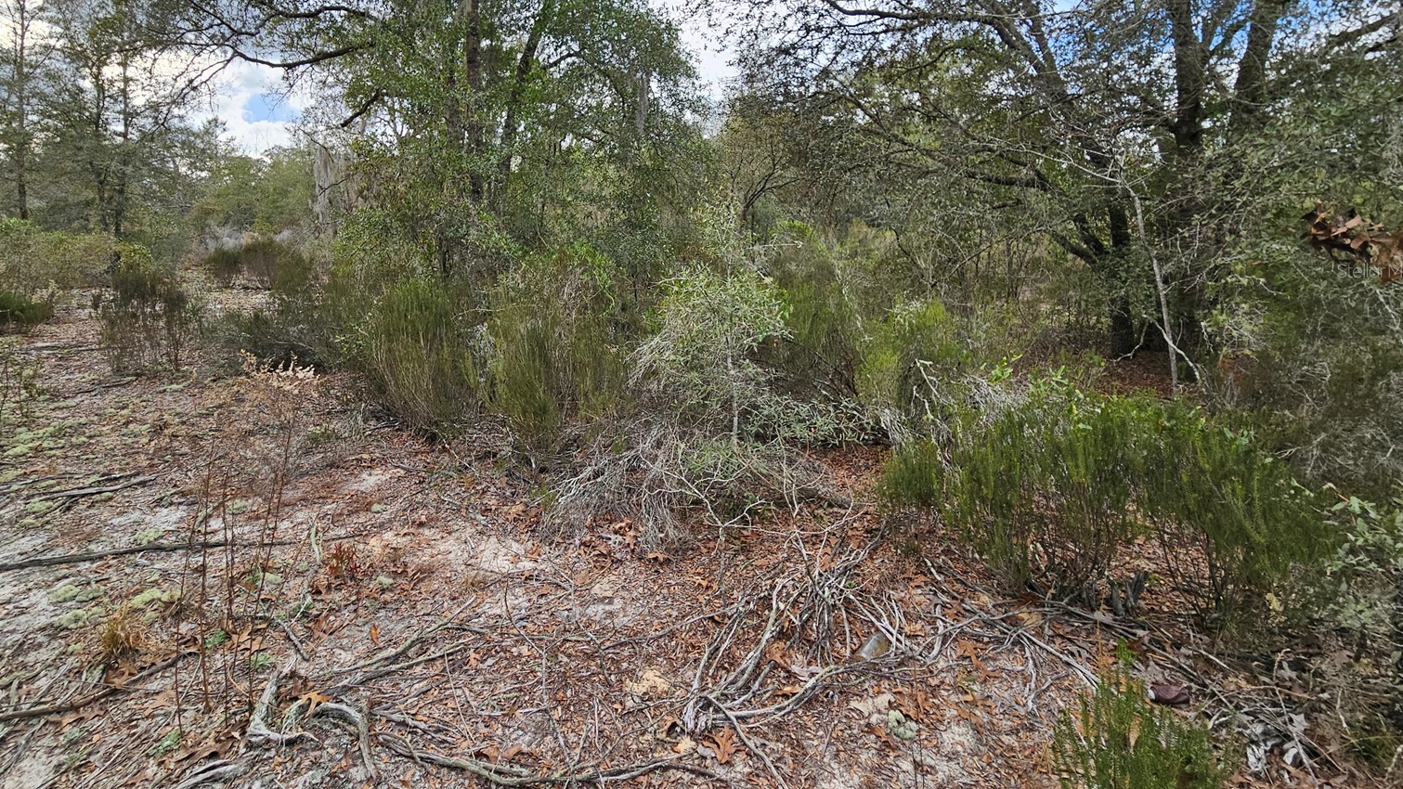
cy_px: 270
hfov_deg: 103.0
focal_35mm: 15
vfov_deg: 68.8
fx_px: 558
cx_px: 682
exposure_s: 1/336
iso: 50
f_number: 2.2
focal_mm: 2.2
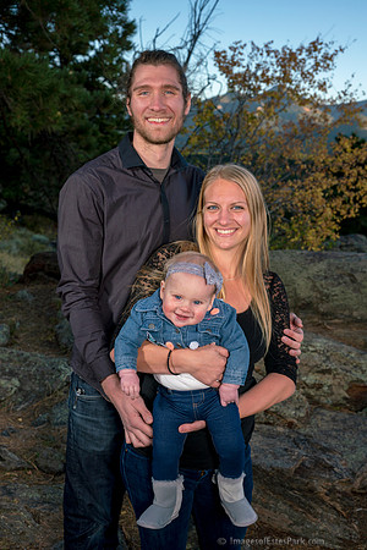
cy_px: 275
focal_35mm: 35
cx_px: 184
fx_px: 535
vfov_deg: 54.4
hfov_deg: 37.9
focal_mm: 35
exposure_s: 1/125
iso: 100
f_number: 6.3
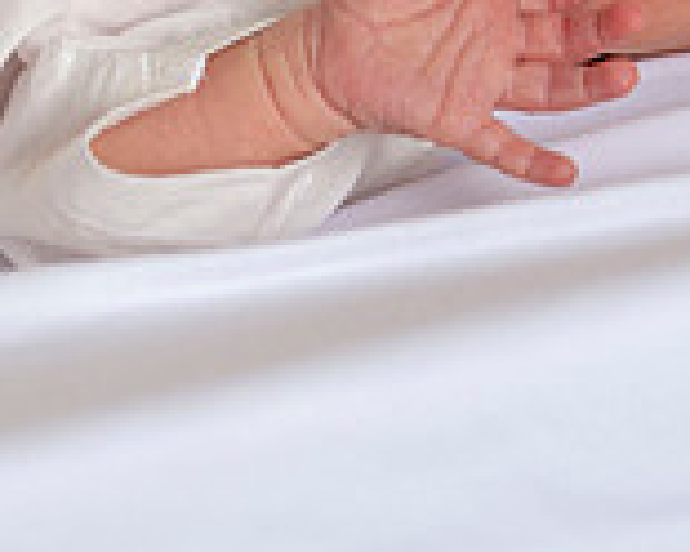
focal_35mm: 543
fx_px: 11089
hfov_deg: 3.6
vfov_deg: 2.8
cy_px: -40
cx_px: -169
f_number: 5.6
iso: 125
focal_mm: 155
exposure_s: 1/160
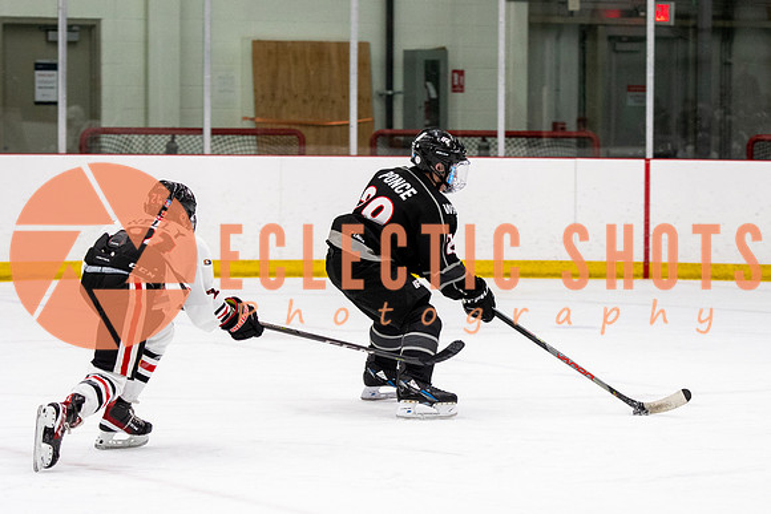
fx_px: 3503
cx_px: 440
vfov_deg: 8.4
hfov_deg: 12.6
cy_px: 225
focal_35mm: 164
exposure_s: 1/640
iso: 1800
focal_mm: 95
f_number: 2.8
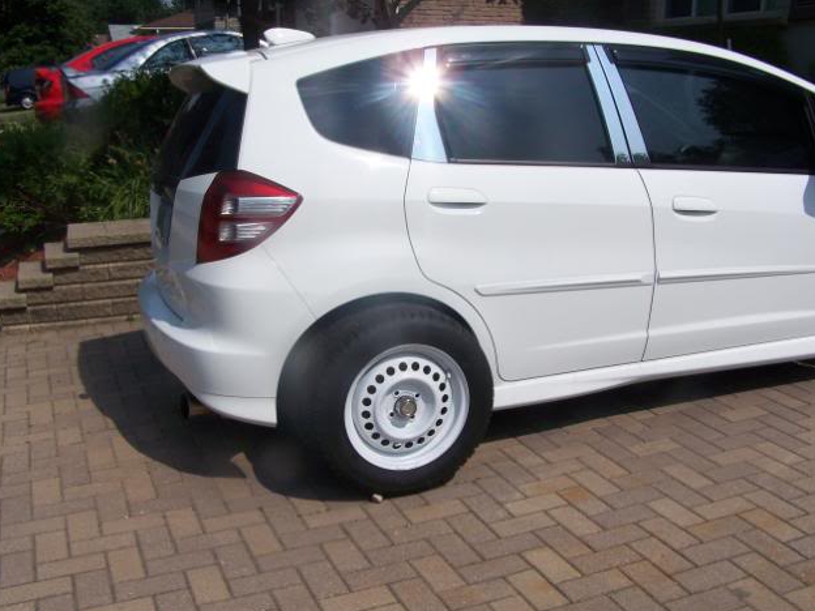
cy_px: 311
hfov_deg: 47.9
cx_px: 401
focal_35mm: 39
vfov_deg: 36.8
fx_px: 918
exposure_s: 1/1000
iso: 80
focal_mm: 6.3
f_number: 5.6
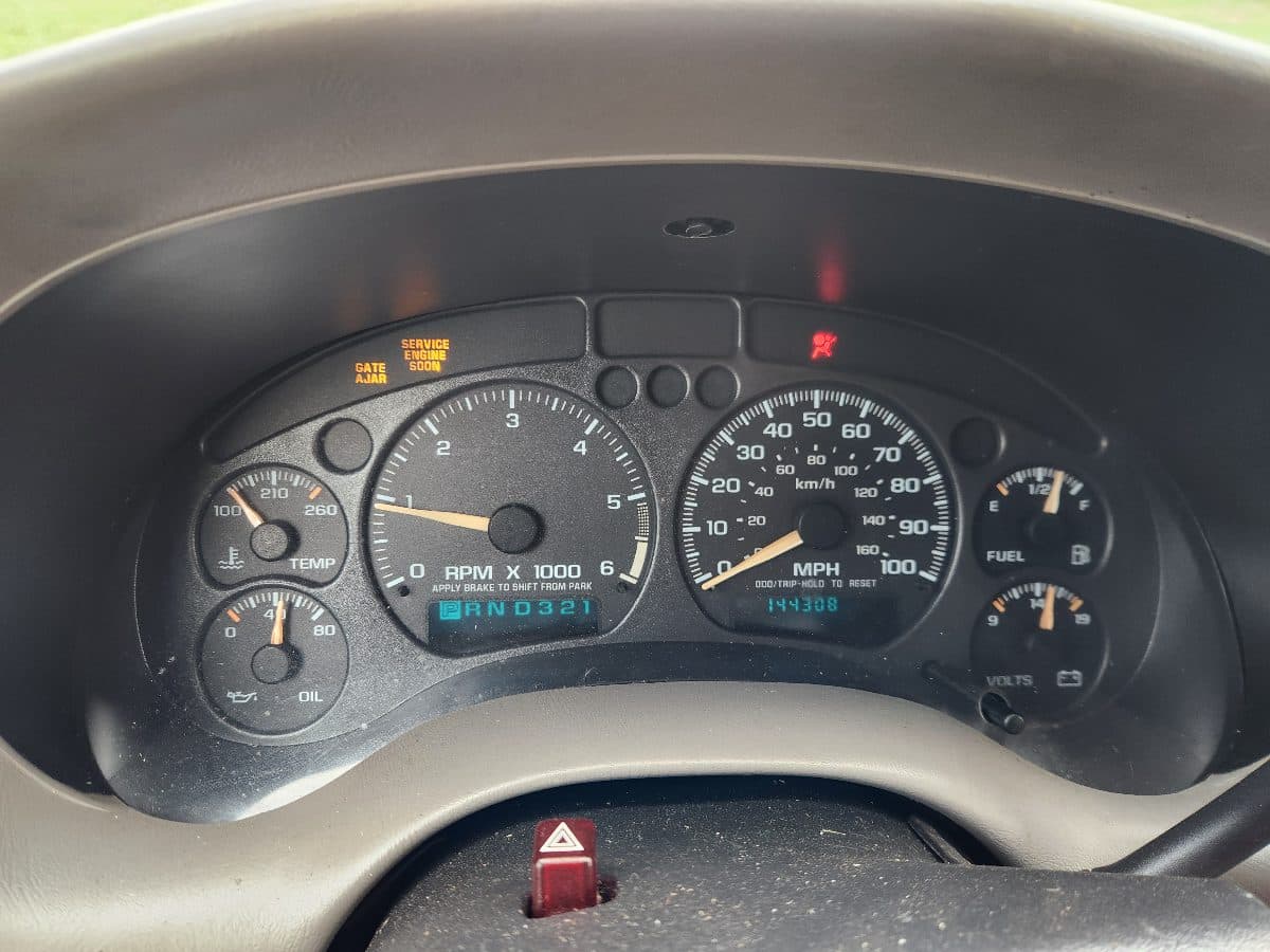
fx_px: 844
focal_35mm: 23
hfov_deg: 73.9
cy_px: 476
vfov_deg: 58.9
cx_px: 635
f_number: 1.8
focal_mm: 5.4
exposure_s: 1/120
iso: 160
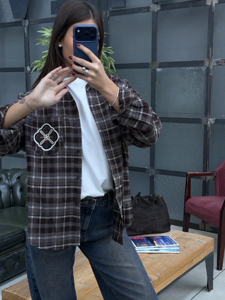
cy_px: 150
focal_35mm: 53
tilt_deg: -18.7
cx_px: 107
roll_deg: -0.2
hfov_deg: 27.5
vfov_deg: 36.2
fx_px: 459
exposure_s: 1/60
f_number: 1.78
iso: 200
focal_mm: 6.76
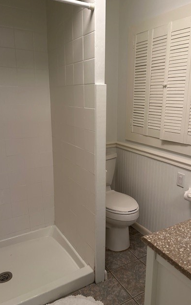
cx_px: 103
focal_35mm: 28
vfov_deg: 66.5
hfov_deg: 44.5
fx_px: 233
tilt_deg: -14.3
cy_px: 152
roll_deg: -1.7
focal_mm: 5.7
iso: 160
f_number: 1.5
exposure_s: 1/60
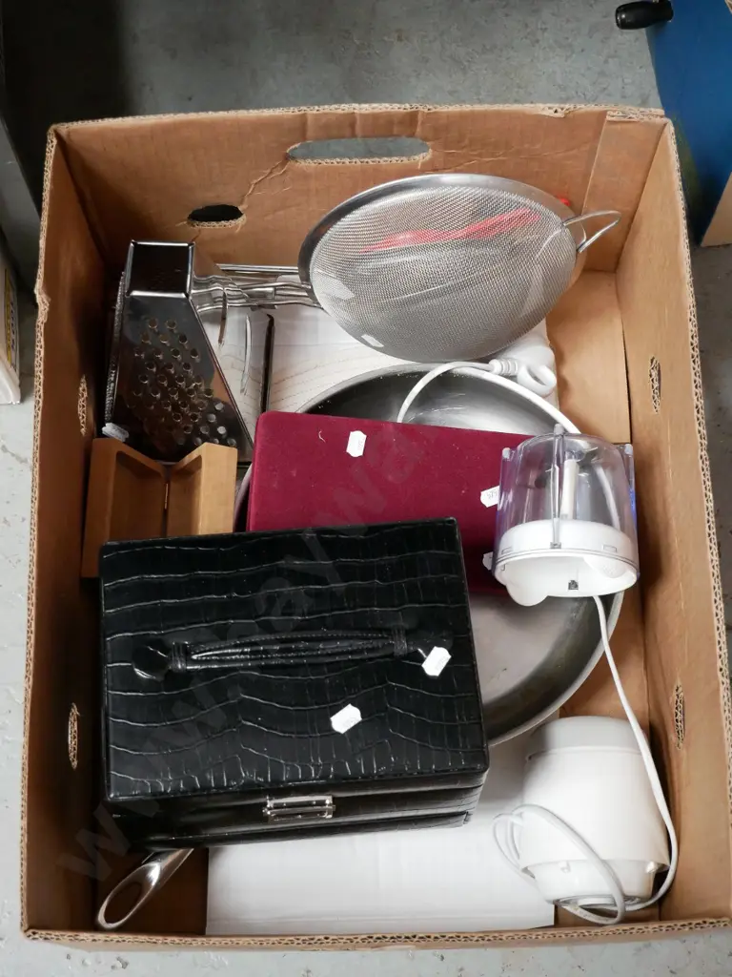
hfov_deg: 27.0
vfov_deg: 35.5
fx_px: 1523
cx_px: 366
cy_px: 488
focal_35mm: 54
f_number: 4.6
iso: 3200
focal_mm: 27
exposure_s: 1/20
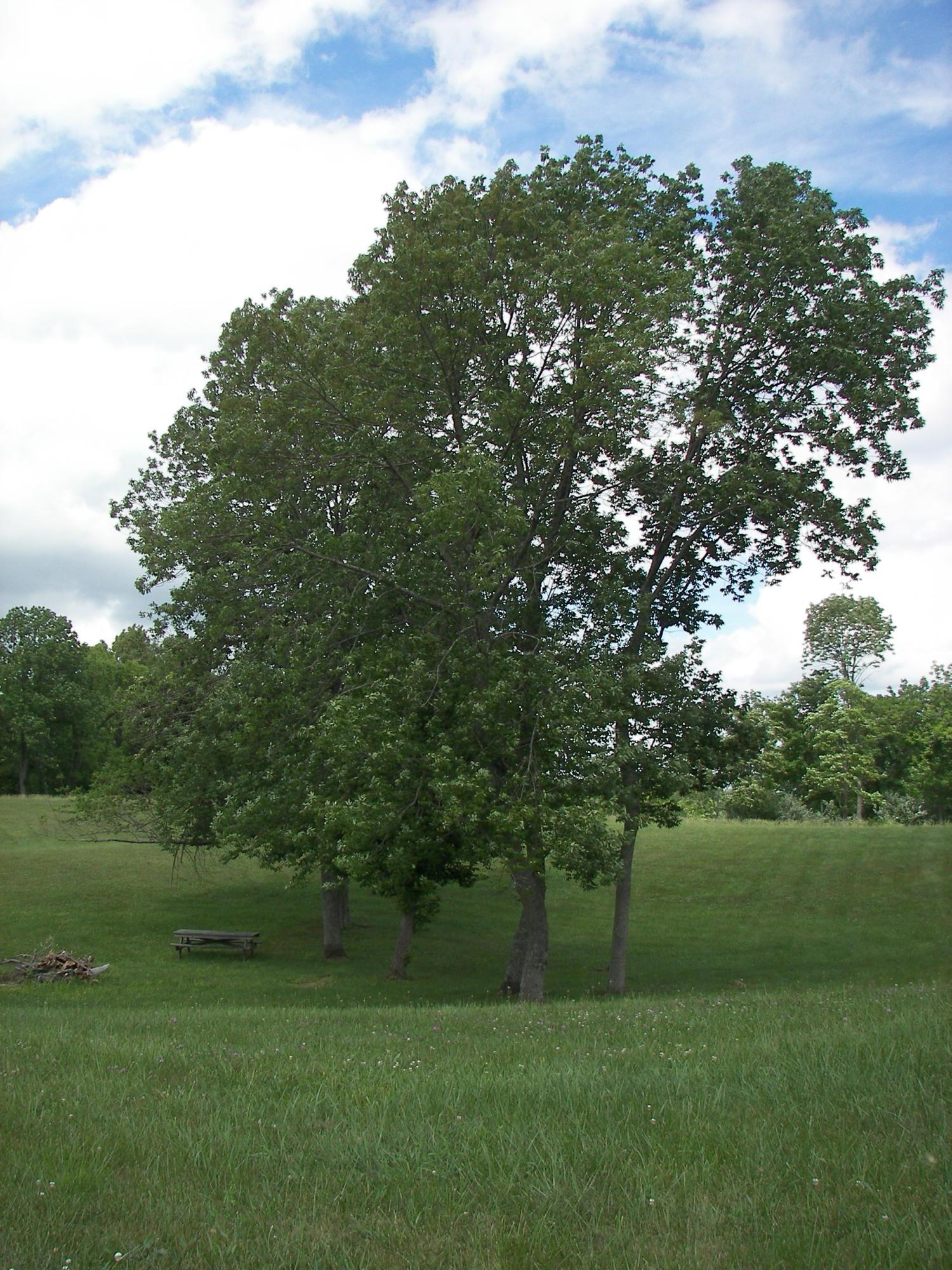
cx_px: 476
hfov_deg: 39.7
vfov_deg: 51.4
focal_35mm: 36
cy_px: 635
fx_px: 1320
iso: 50
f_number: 2.8
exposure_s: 1/640
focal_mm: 6
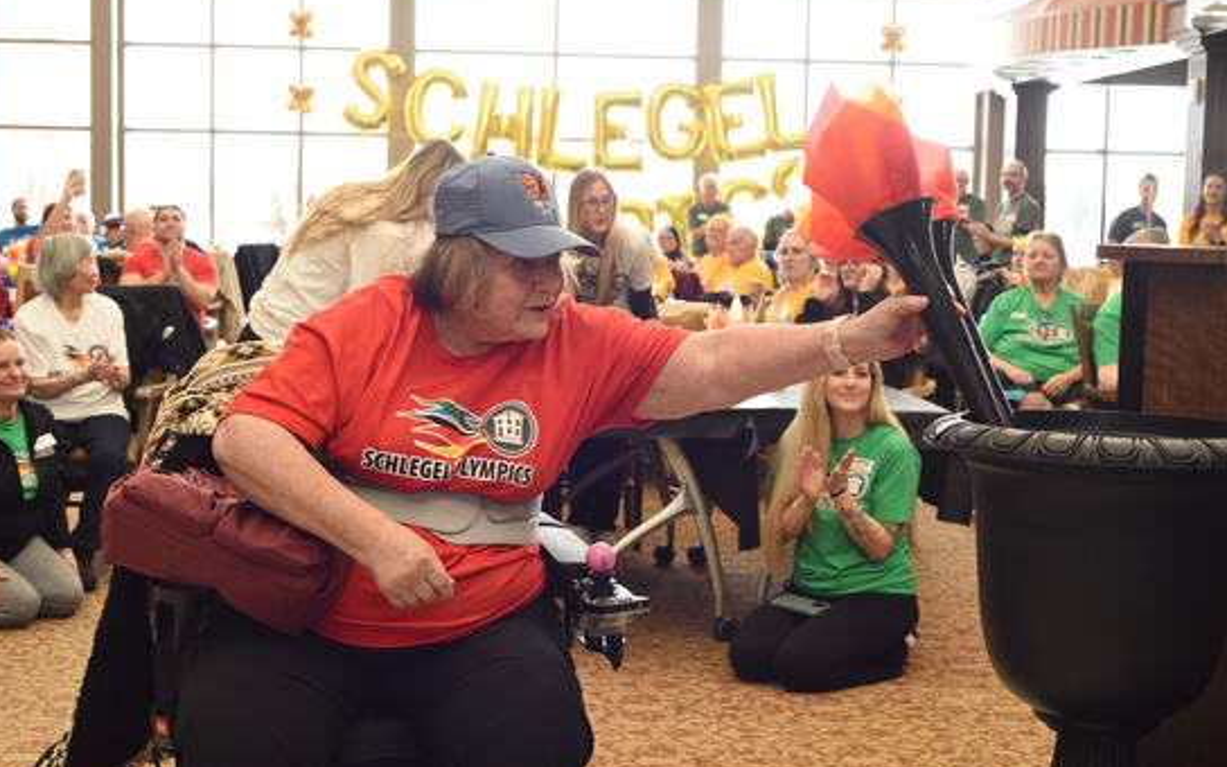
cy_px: 386
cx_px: 608
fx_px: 1739
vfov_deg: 24.9
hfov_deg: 38.9
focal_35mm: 52
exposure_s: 1/160
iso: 3200
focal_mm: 50
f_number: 8
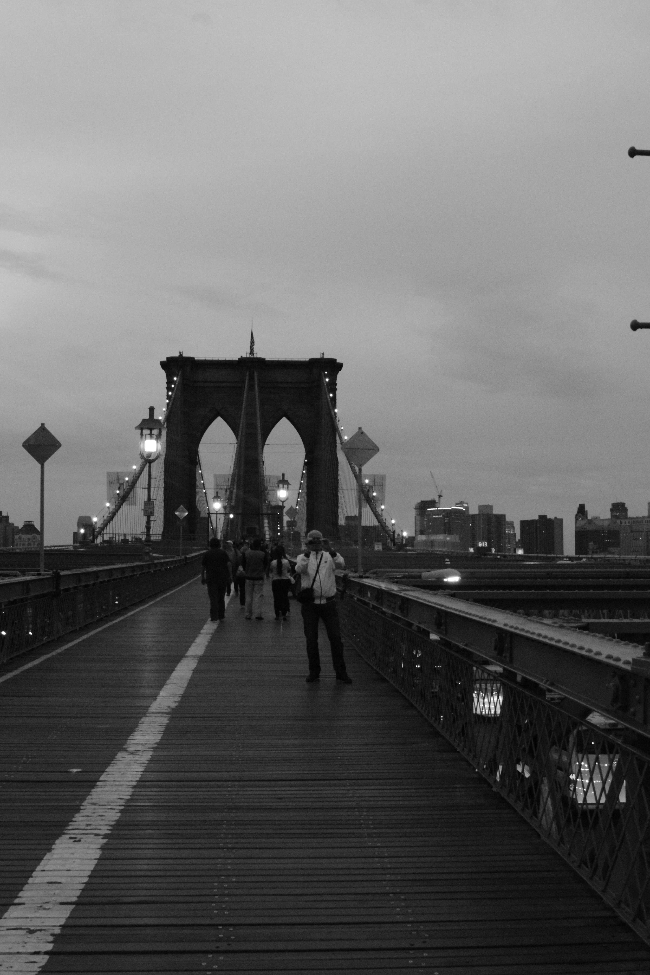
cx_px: 325
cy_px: 488
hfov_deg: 31.9
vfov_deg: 46.4
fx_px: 1137
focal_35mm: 42
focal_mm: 28
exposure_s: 1/100
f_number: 10
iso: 6400
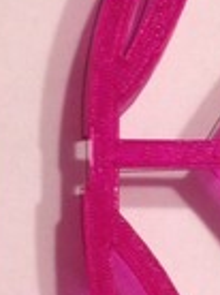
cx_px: 101
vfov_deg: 15.5
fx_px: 1080
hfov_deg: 11.6
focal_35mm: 127
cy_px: 229
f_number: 2.4
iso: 125
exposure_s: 1/20
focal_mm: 4.28
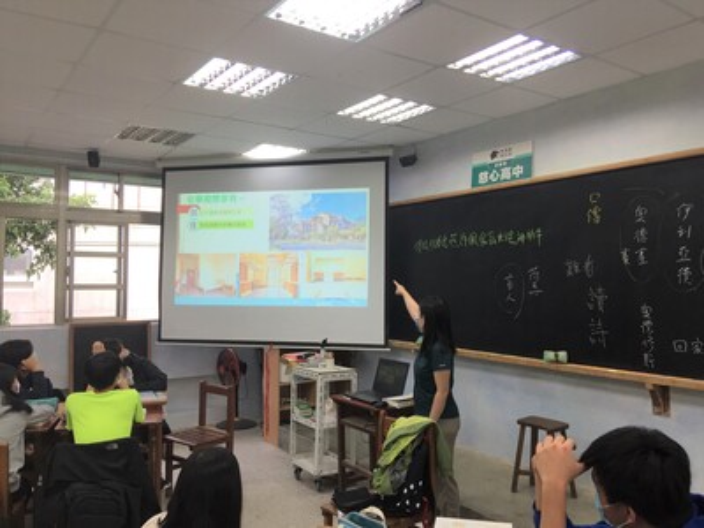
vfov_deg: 48.2
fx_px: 590
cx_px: 352
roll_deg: -1.4
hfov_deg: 61.7
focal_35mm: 29
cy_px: 264
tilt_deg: +2.6
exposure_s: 1/120
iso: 50
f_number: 2.2
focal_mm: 4.15
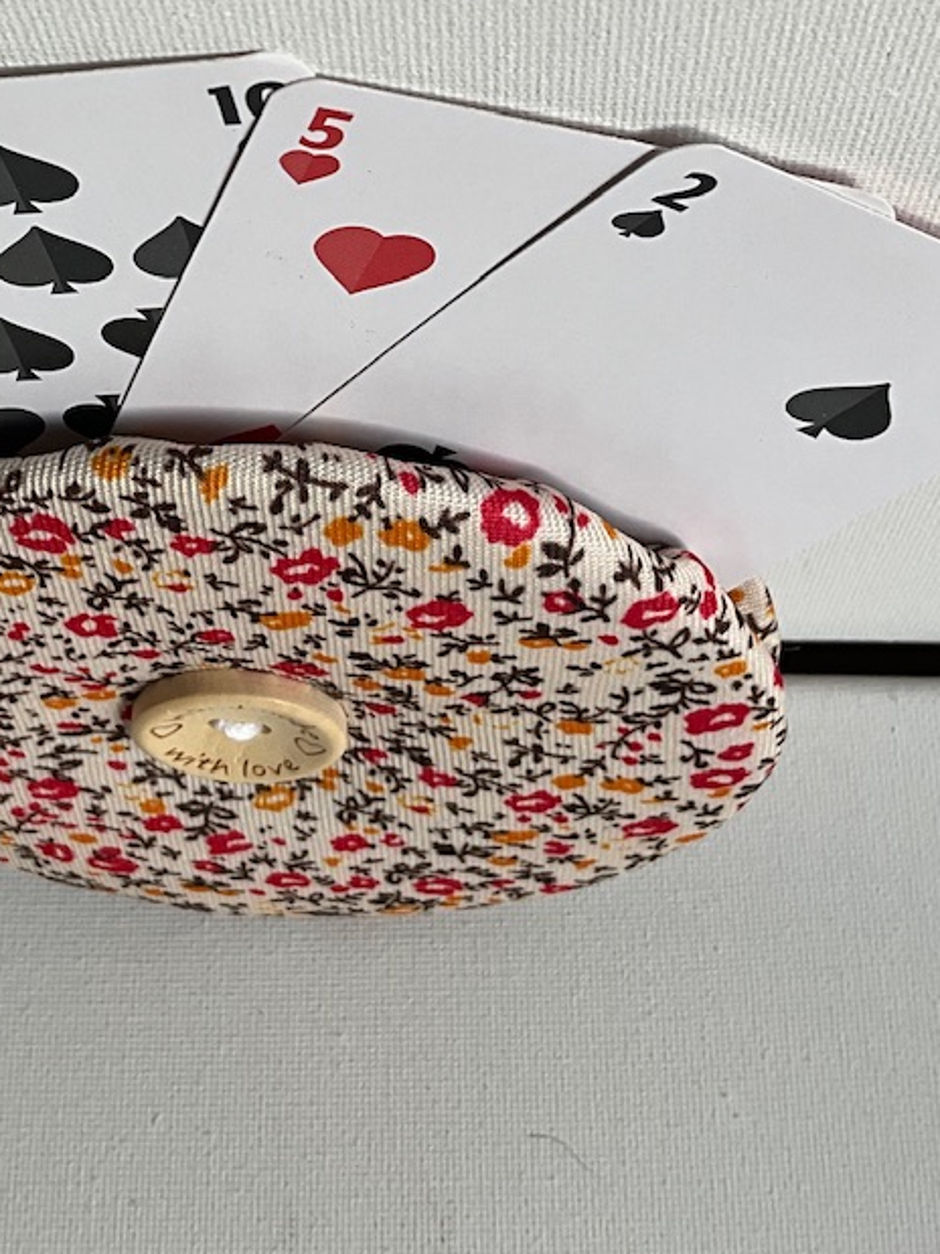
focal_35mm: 60
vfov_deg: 31.0
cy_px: 182
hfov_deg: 24.3
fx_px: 2173
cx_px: 300
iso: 32
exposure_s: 1/100
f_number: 1.8
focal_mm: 3
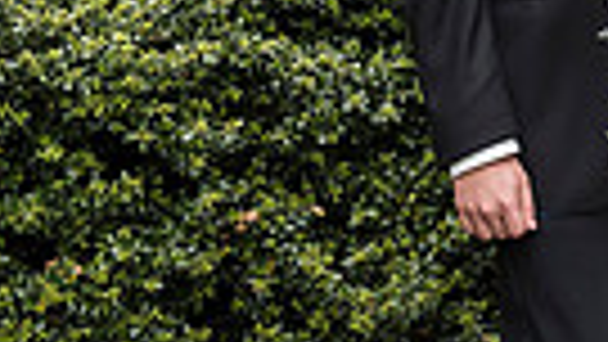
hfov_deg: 9.7
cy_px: -421
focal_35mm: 216
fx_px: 3483
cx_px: 847
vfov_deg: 5.5
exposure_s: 1/4000
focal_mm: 48
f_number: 2.8
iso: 800
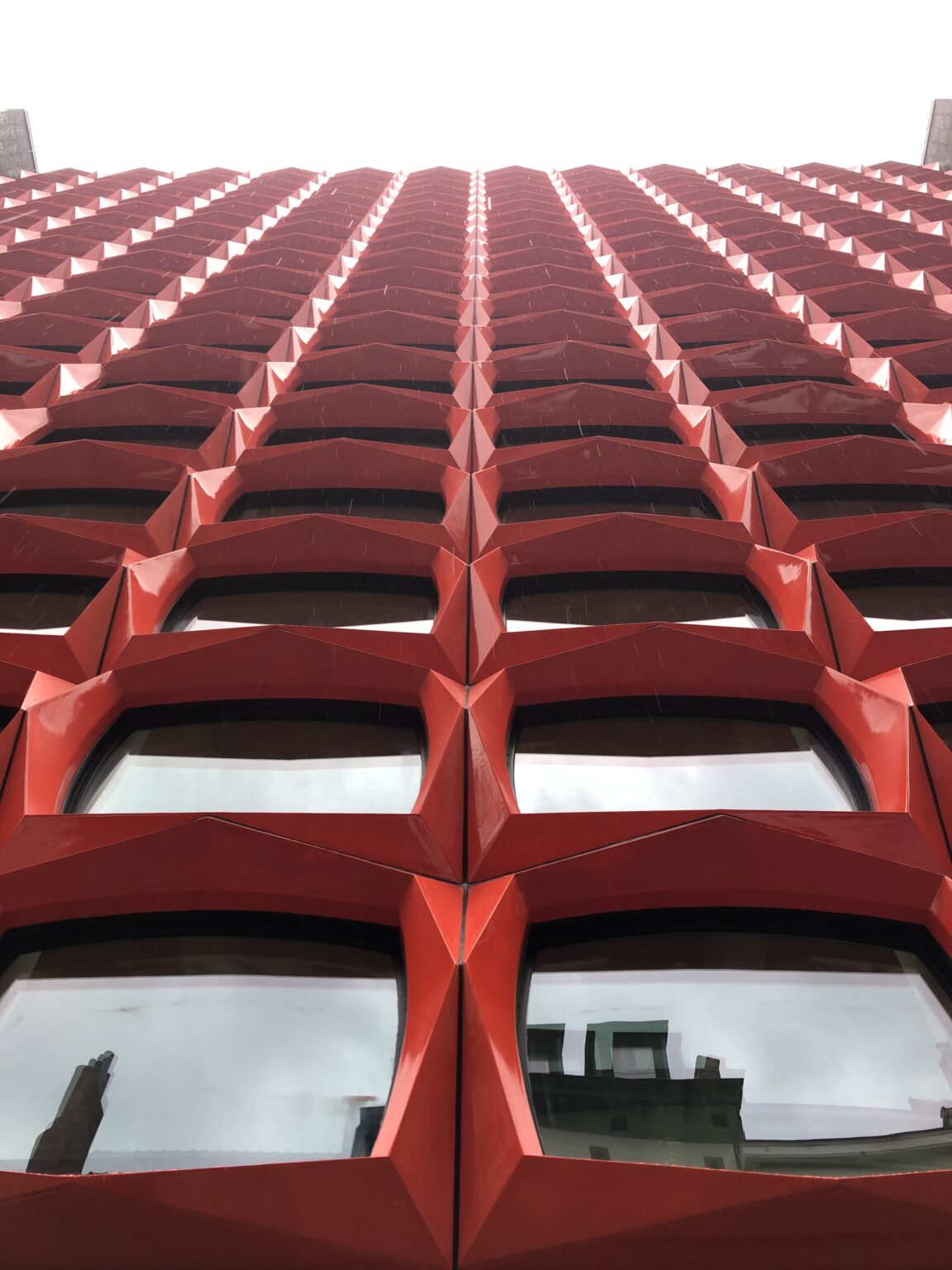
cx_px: 476
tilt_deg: +61.1
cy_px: 635
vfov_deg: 63.4
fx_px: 1027
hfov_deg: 49.7
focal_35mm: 28
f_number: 1.8
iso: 20
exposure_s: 1/105
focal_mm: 3.99
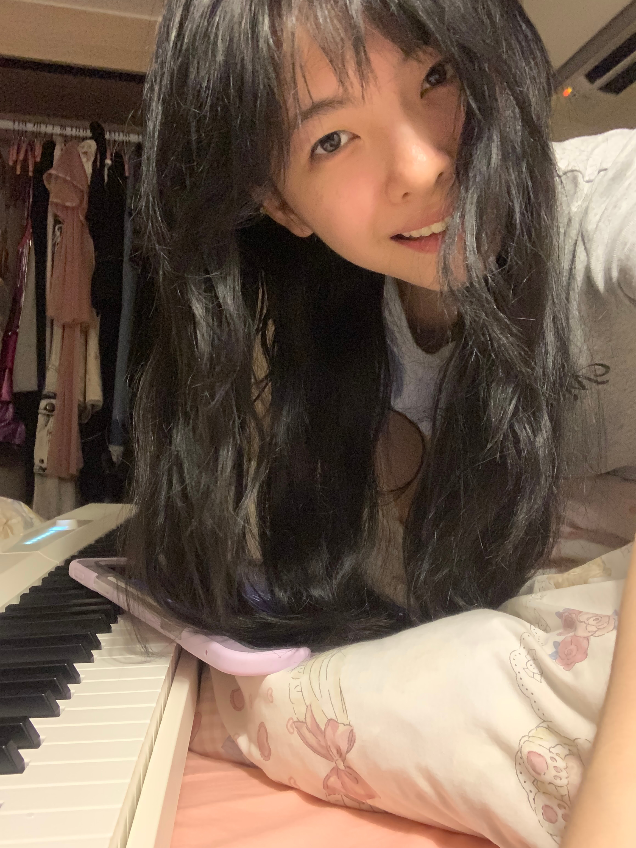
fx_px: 784
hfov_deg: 44.2
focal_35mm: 32
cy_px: 424
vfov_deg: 56.8
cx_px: 318
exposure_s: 1/17
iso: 1000
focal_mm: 2.87
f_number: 2.2
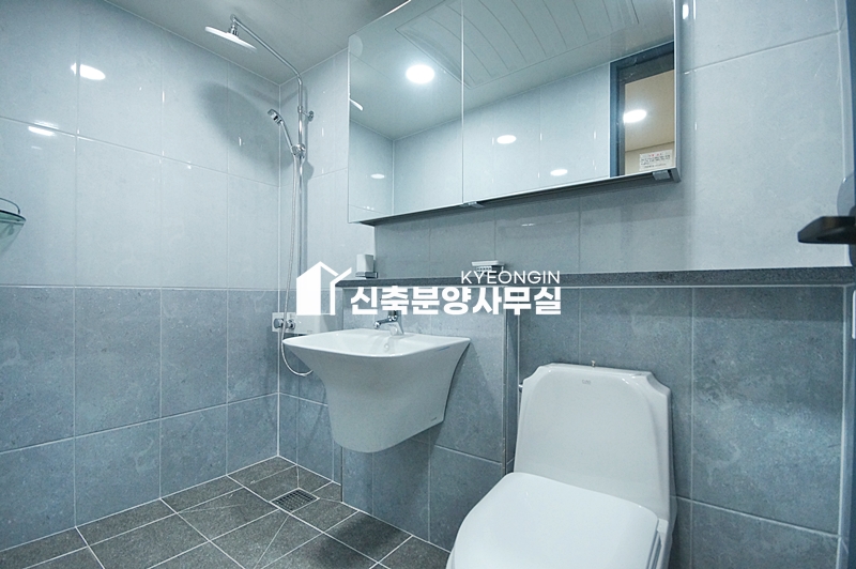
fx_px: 356
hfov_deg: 100.4
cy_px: 284
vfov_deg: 77.2
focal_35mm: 15
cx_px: 428
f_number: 5.6
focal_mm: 10
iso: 1600
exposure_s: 1/80
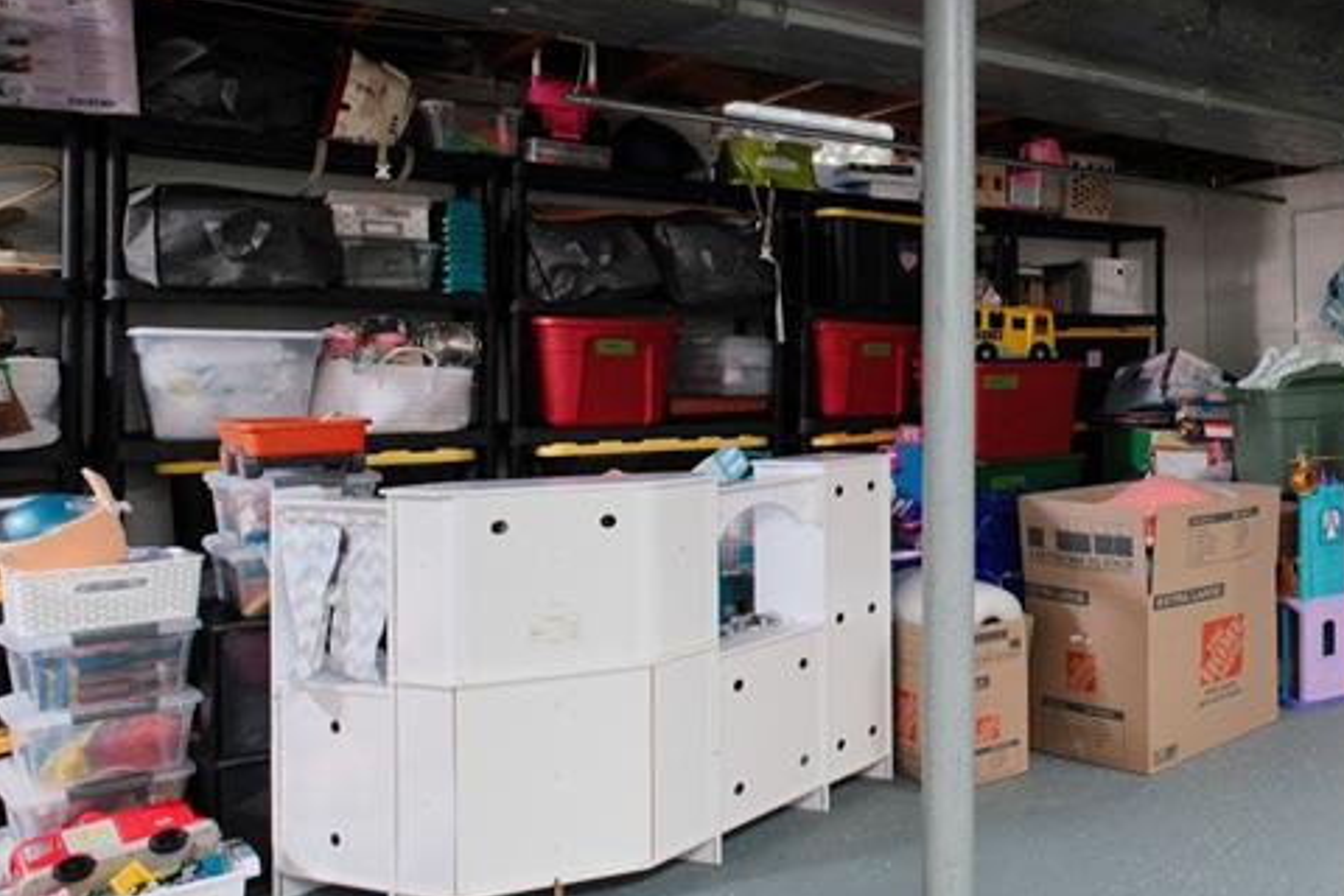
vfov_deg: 40.9
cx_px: 1383
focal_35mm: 32
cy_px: 358
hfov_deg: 47.3
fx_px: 1195
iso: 500
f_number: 6.4
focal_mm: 10
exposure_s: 1/250
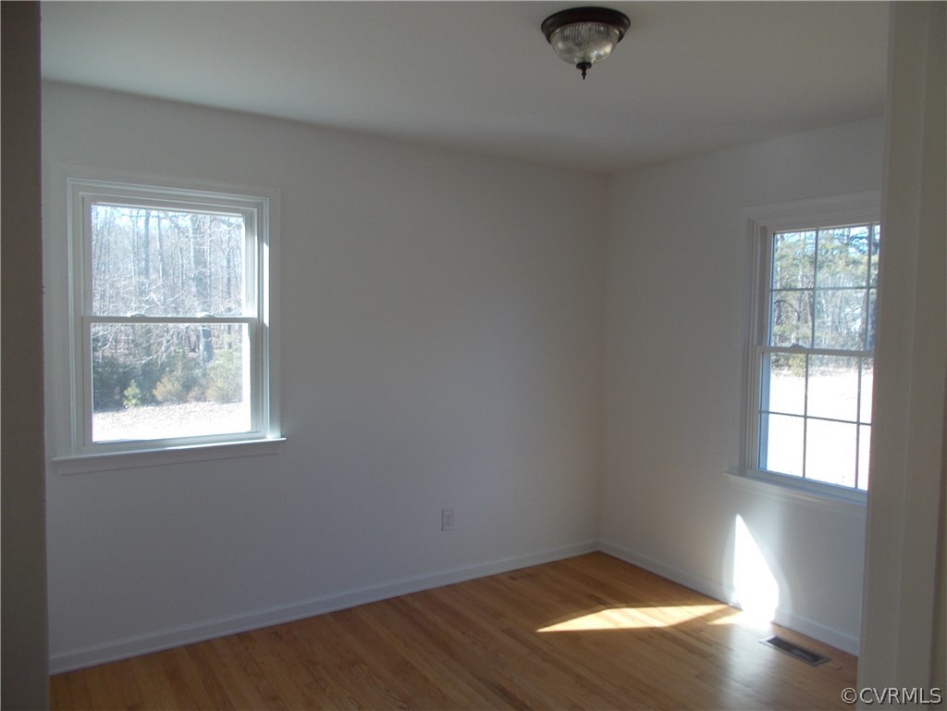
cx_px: 474
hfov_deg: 67.3
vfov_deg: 53.1
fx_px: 711
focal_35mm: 26
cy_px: 356
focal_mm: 4.6
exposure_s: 1/50
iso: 80
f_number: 3.2
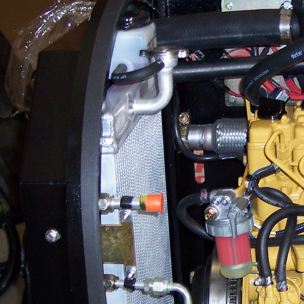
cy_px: 211
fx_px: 884
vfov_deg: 19.4
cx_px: 325
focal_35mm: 89
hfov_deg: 18.8
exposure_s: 1/30
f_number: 2.8
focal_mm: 8
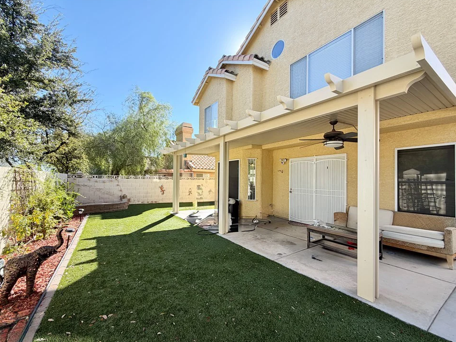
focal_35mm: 15
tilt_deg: +1.2
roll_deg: -0.9
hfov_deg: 98.2
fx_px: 198
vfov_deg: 81.7
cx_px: 227
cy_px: 176
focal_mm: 2.22
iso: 40
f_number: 2.2
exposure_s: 1/554
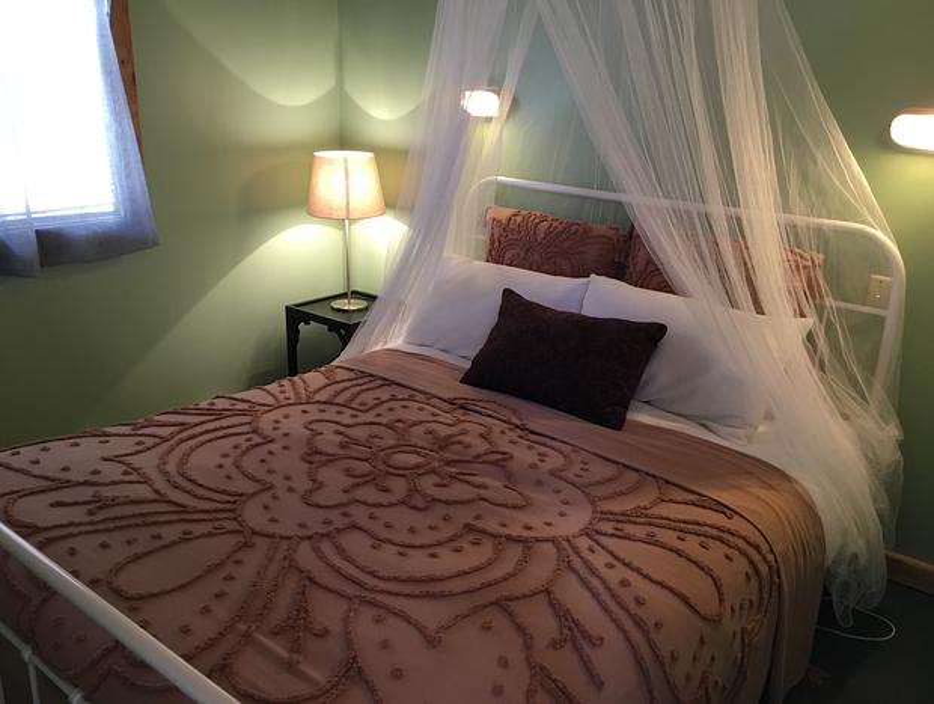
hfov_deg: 58.3
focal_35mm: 31
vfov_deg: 45.6
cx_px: 467
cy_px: 352
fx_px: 838
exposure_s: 1/33
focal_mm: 3.3
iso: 125
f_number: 2.4
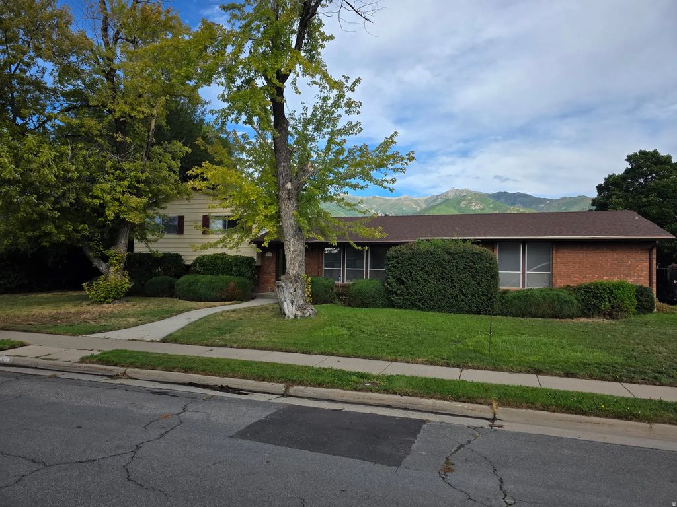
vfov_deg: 58.9
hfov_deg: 73.9
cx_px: 338
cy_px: 254
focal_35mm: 23
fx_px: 450
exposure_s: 1/4057
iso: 80
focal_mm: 6.3
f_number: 1.7
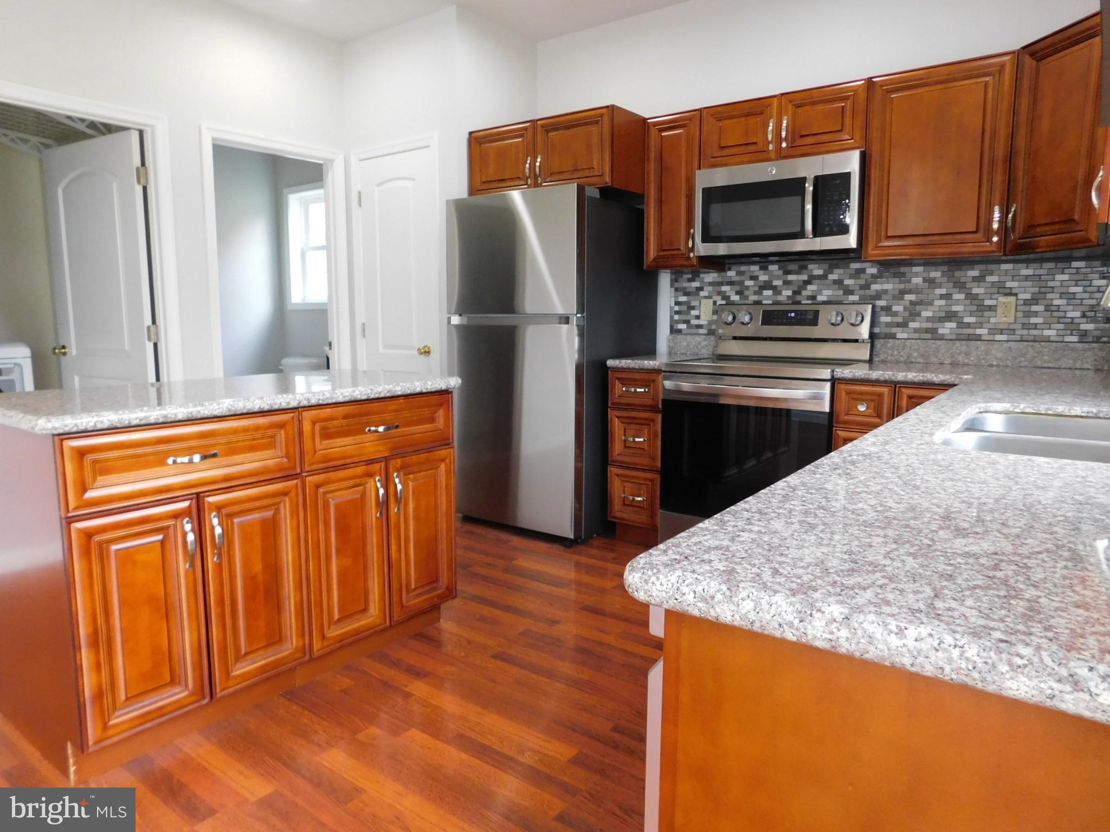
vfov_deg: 58.9
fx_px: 738
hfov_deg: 73.9
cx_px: 555
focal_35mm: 23
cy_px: 416
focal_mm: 4
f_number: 3
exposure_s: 1/30
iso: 280
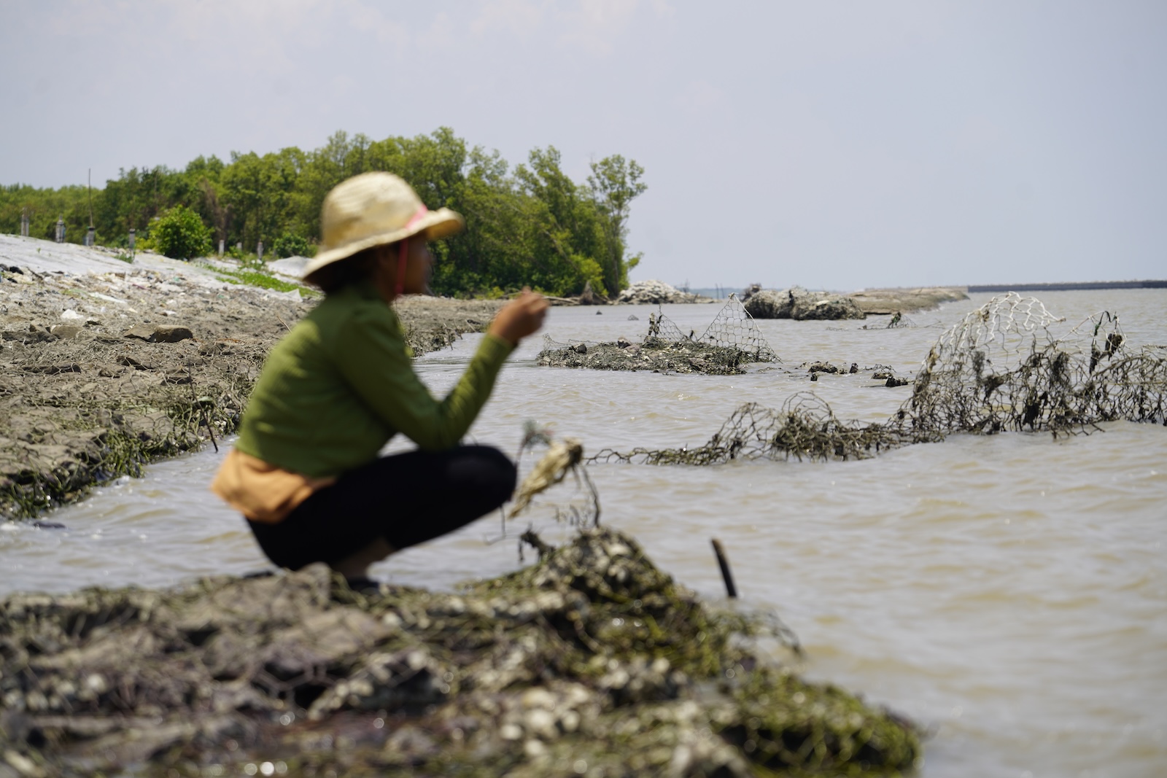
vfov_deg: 10.2
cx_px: 584
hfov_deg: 15.2
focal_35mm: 135
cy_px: 389
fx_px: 4376
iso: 100
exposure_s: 1/160
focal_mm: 135
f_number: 5.6
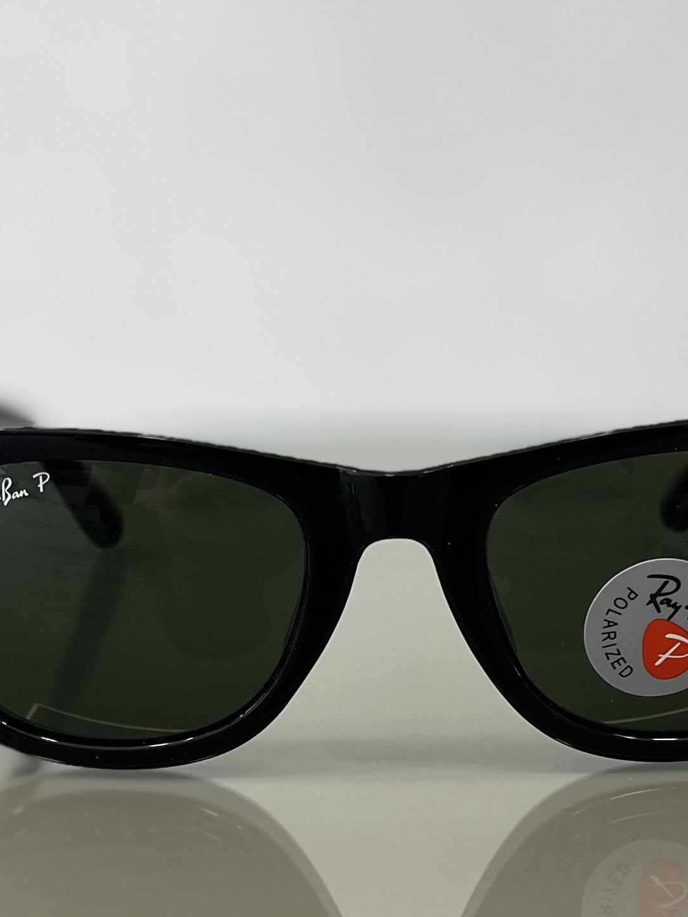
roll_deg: +0.8
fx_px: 1935
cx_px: 402
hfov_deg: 20.1
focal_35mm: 73
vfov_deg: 26.4
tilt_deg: -16.7
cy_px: 663
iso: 40
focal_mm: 5.1
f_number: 1.6
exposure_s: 1/271
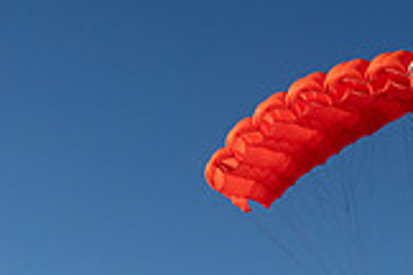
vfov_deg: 14.6
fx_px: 987
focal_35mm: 86
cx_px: 385
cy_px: 432
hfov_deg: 22.9
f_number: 9
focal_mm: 24
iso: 800
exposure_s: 1/2000
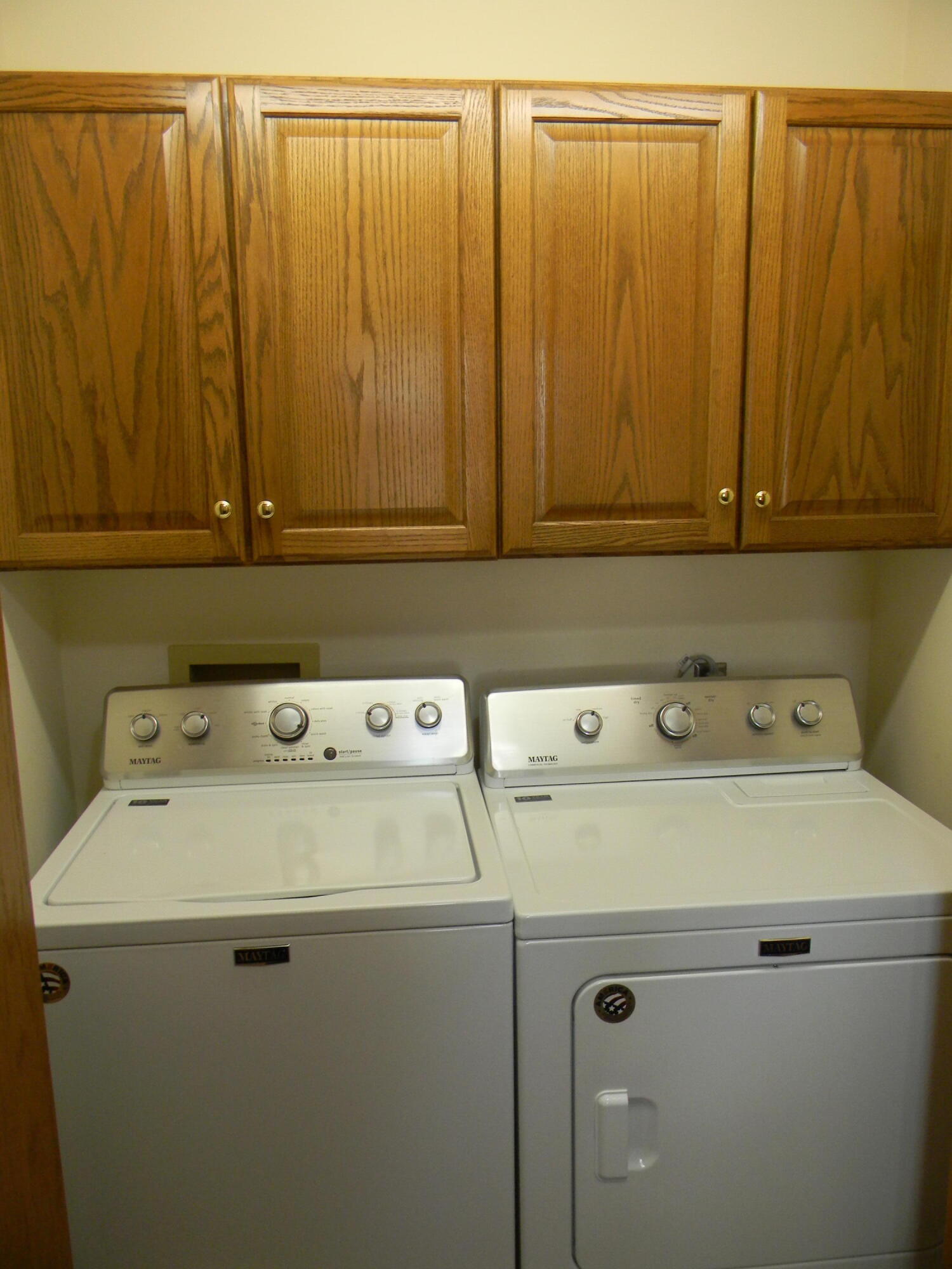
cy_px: 634
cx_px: 476
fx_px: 1027
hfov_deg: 49.7
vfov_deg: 63.4
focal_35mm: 28
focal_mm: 5
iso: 268
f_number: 3.5
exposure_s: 1/30
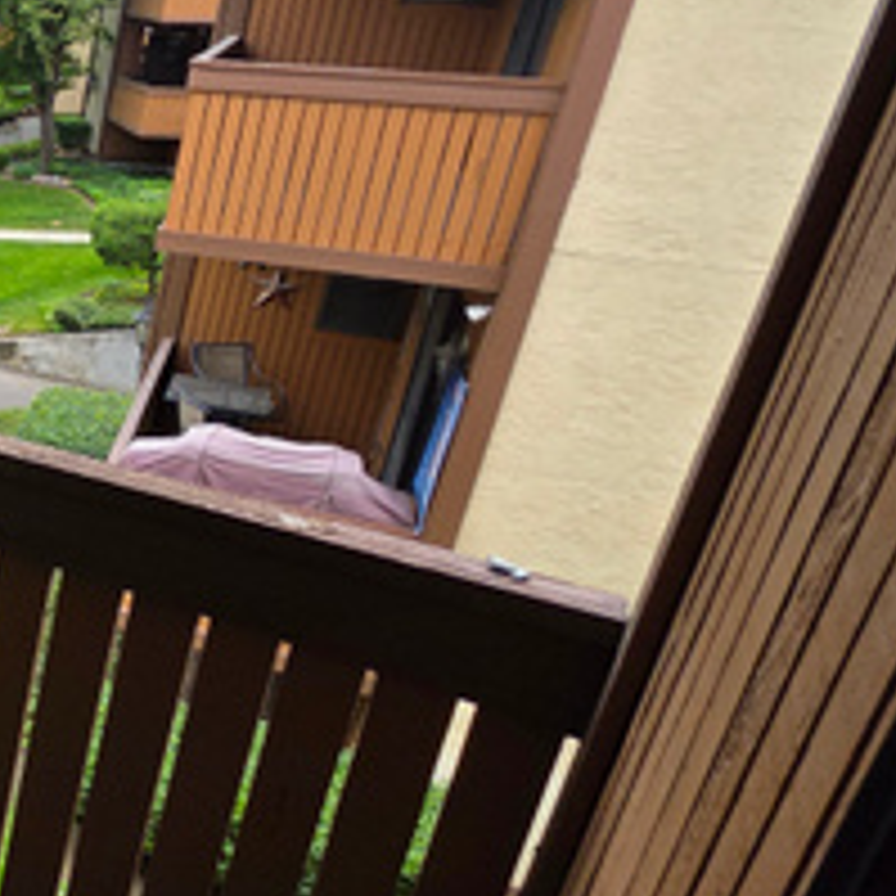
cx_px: -450
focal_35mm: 37
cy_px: 369
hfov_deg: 28.6
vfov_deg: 44.7
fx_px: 1084
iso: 40
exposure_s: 1/496
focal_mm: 2.2
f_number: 1.9
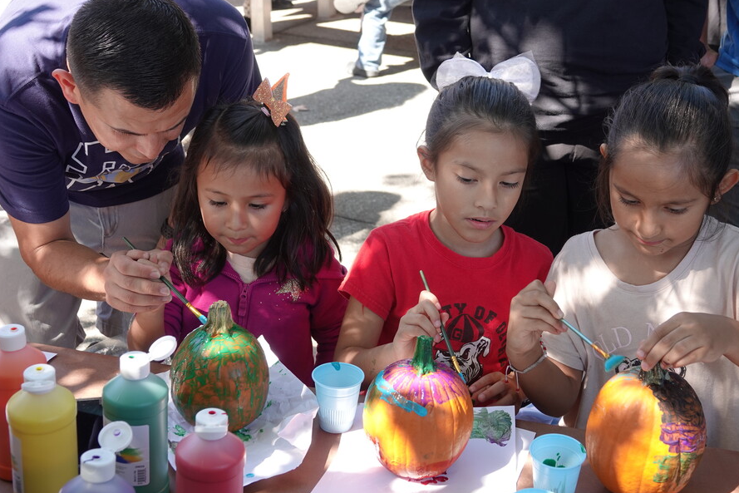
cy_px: 220
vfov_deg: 25.5
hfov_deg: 37.5
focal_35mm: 53
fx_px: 1088
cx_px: 417
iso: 100
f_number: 3.2
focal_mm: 16.92
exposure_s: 1/125
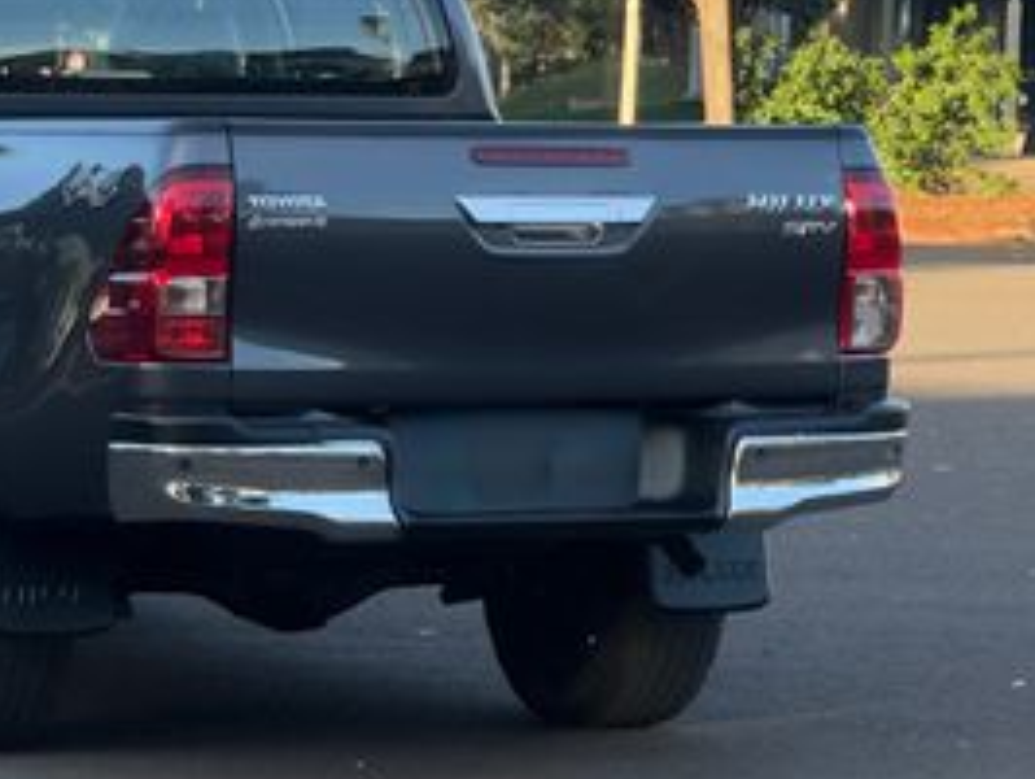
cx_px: 152
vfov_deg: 10.9
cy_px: 226
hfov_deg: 14.4
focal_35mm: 136
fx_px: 4070
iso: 25
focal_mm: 9
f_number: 2.8
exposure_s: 1/127
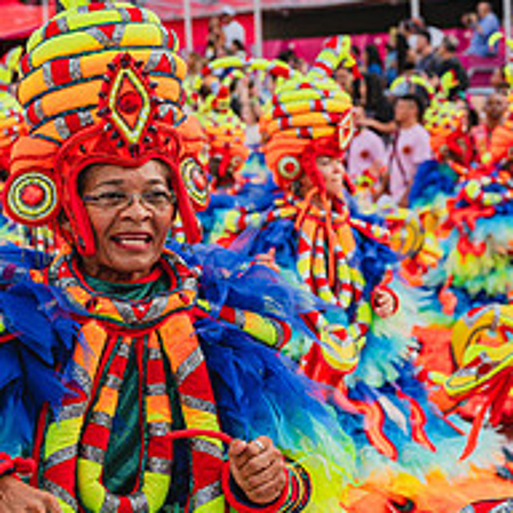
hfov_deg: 12.5
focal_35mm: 139
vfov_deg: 12.6
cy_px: 206
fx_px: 2331
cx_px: 164
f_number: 5.6
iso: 640
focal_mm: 70
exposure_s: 1/1600
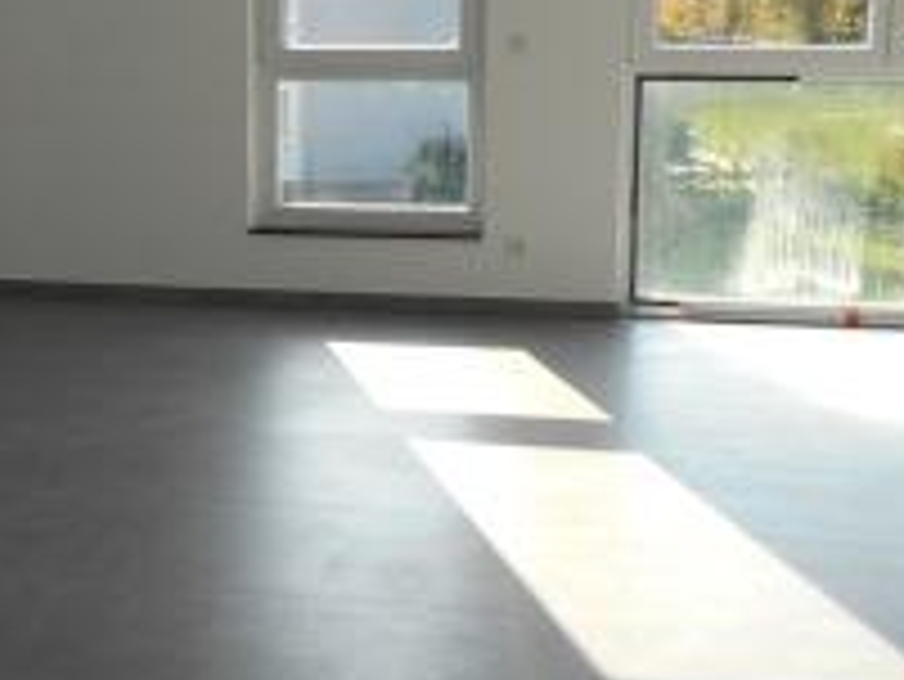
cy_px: 234
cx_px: 247
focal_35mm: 58
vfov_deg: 25.1
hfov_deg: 32.7
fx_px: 1516
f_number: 3.2
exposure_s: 1/200
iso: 80
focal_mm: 4.6
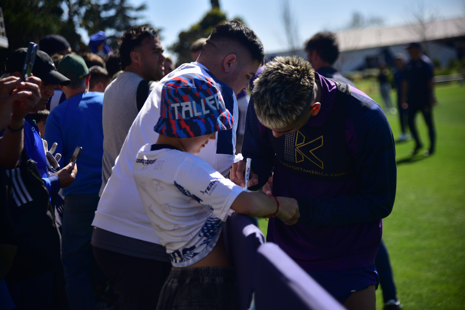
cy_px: 155
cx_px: 232
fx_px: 1111
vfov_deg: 15.9
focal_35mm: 86
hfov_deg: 23.6
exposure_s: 1/1000
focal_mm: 86
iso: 64
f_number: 4
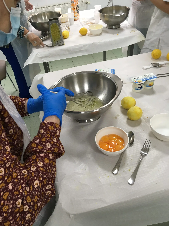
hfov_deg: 48.2
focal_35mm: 29
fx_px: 189
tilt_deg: -43.6
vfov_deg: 61.7
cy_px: 113
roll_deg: +7.7
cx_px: 84
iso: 50
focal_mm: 4.15
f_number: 2.2
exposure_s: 1/33
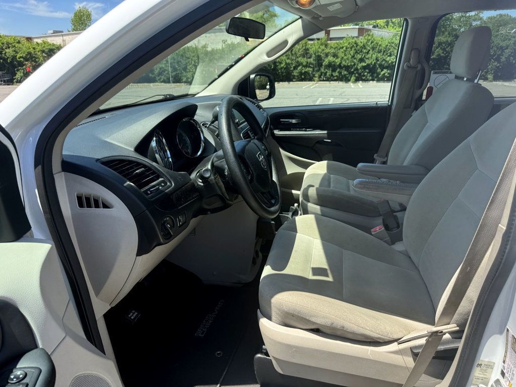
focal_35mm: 24
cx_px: 258
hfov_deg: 71.6
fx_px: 358
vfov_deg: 56.8
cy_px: 194
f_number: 1.78
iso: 80
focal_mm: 6.76
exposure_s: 1/1193
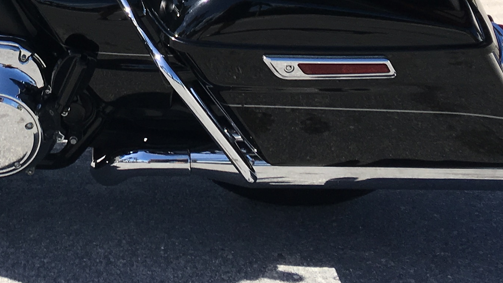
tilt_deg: -6.0
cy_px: -211
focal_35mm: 94
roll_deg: +0.3
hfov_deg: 22.2
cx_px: 62
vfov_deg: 11.9
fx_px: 1254
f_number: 2.2
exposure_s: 1/1637
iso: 25
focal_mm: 4.15
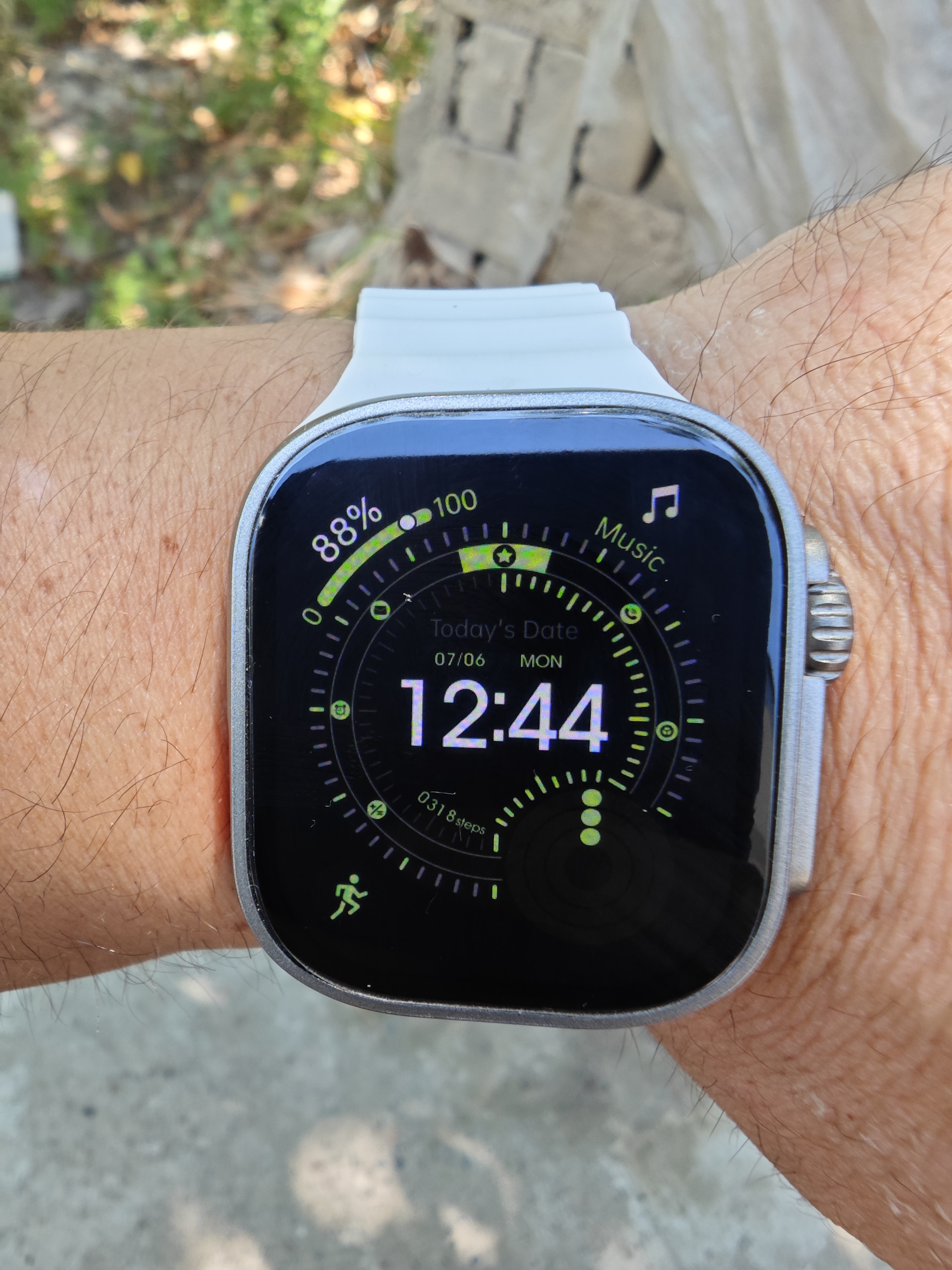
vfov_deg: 73.9
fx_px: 843
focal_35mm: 23
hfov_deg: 58.9
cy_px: 635
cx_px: 476
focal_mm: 2.03
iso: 50
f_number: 1.8
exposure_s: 1/174
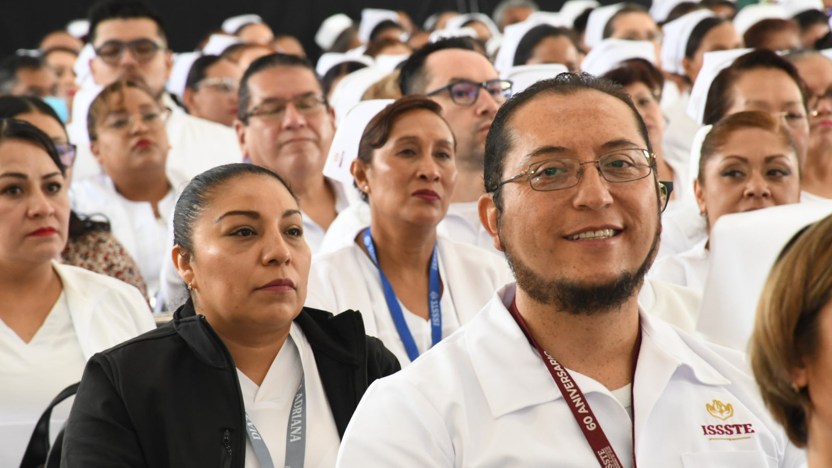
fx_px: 4876
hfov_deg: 9.8
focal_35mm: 221
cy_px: 236
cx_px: 416
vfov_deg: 5.5
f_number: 10
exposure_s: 1/125
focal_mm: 140
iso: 2000
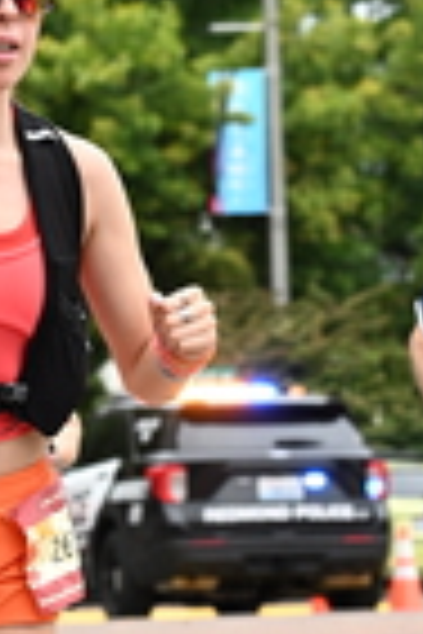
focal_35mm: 223
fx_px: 3930
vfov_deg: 9.2
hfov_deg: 6.1
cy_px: 400
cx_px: -245
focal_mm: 57
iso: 1600
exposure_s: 1/800
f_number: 4
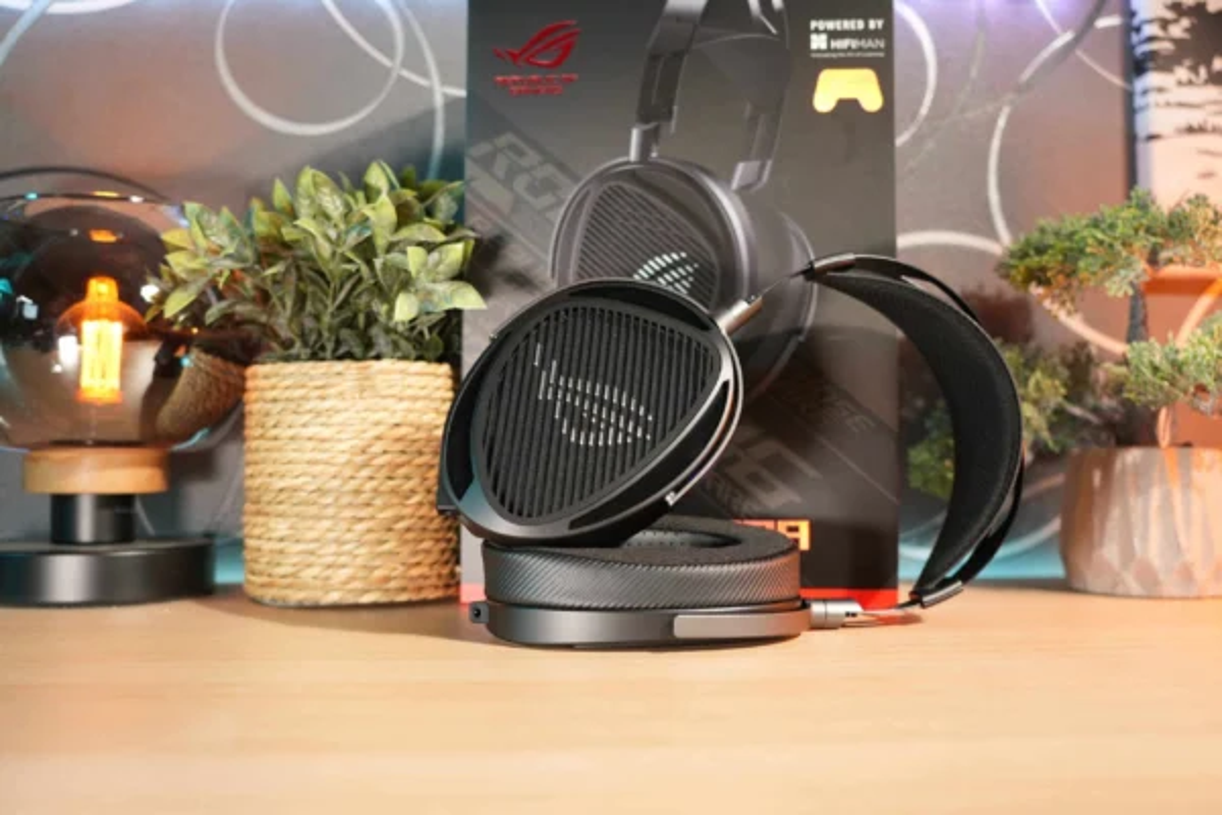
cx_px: 611
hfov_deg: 54.3
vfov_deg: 37.8
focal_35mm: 35
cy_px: 408
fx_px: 1191
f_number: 2.8
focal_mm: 23.4
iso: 160
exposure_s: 1/40
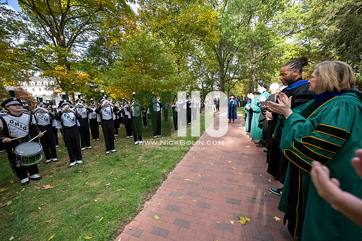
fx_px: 141
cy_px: 120
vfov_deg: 81.2
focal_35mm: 14
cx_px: 181
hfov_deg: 104.2
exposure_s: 1/8000
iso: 6400
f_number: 4
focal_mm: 14
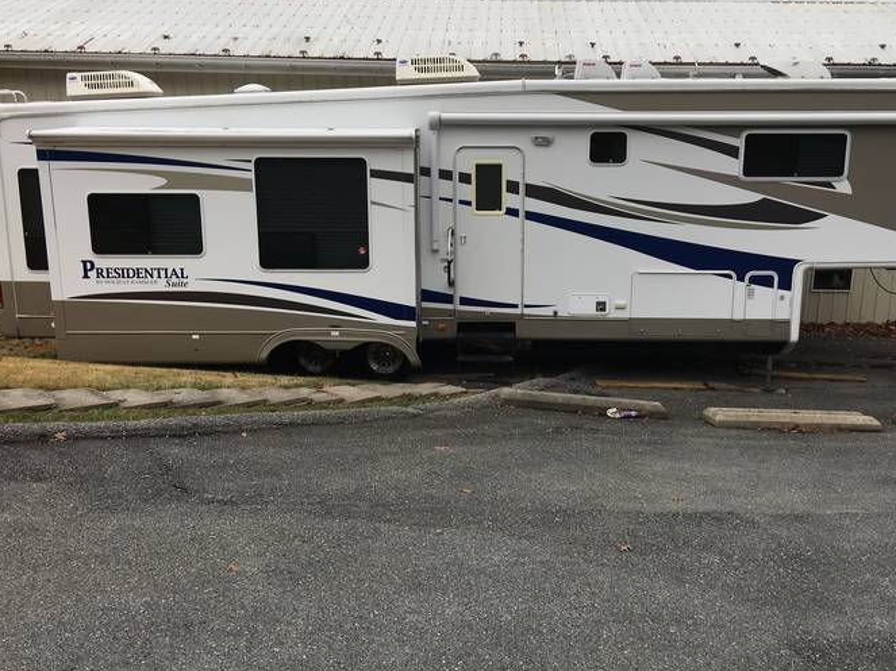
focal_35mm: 35
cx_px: 477
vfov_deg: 40.7
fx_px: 906
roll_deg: -1.7
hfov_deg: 52.6
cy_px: 335
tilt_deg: -13.8
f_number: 2.2
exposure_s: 1/444
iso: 25
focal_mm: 4.15
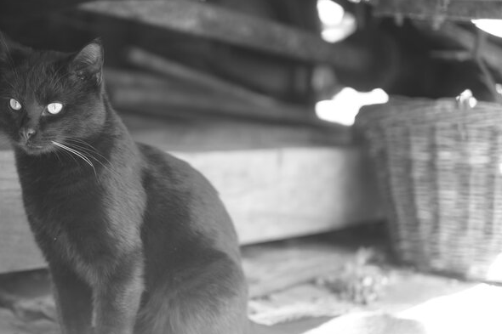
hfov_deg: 32.6
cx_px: 163
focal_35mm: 61
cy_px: 197
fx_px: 850
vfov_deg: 22.2
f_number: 1.4
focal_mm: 30
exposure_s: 1/250
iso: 100
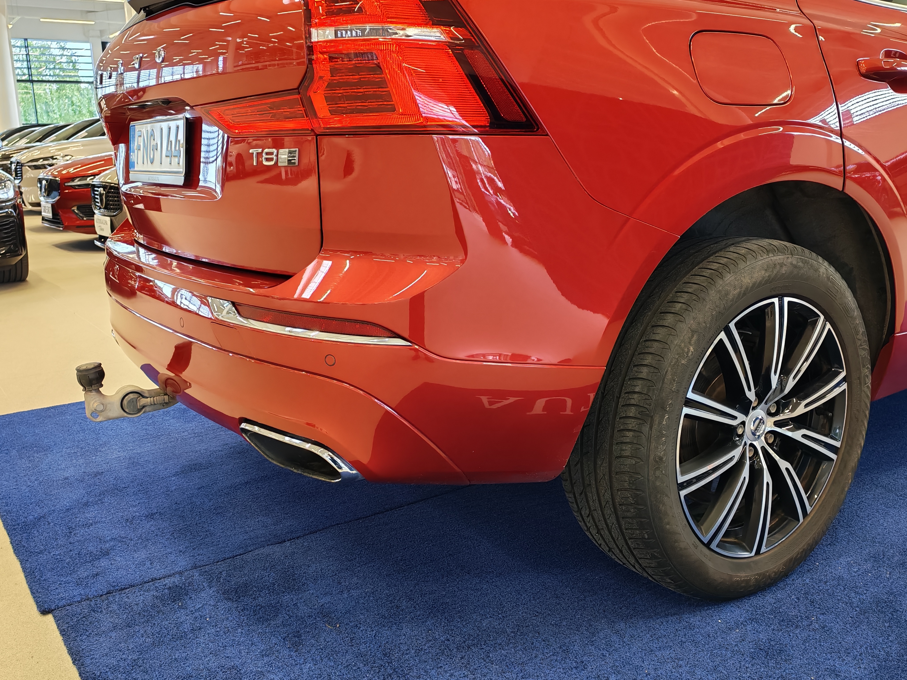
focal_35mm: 33
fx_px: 865
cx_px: 454
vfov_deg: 42.9
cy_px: 340
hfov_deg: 55.4
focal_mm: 6.12
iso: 400
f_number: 1.9
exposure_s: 1/100
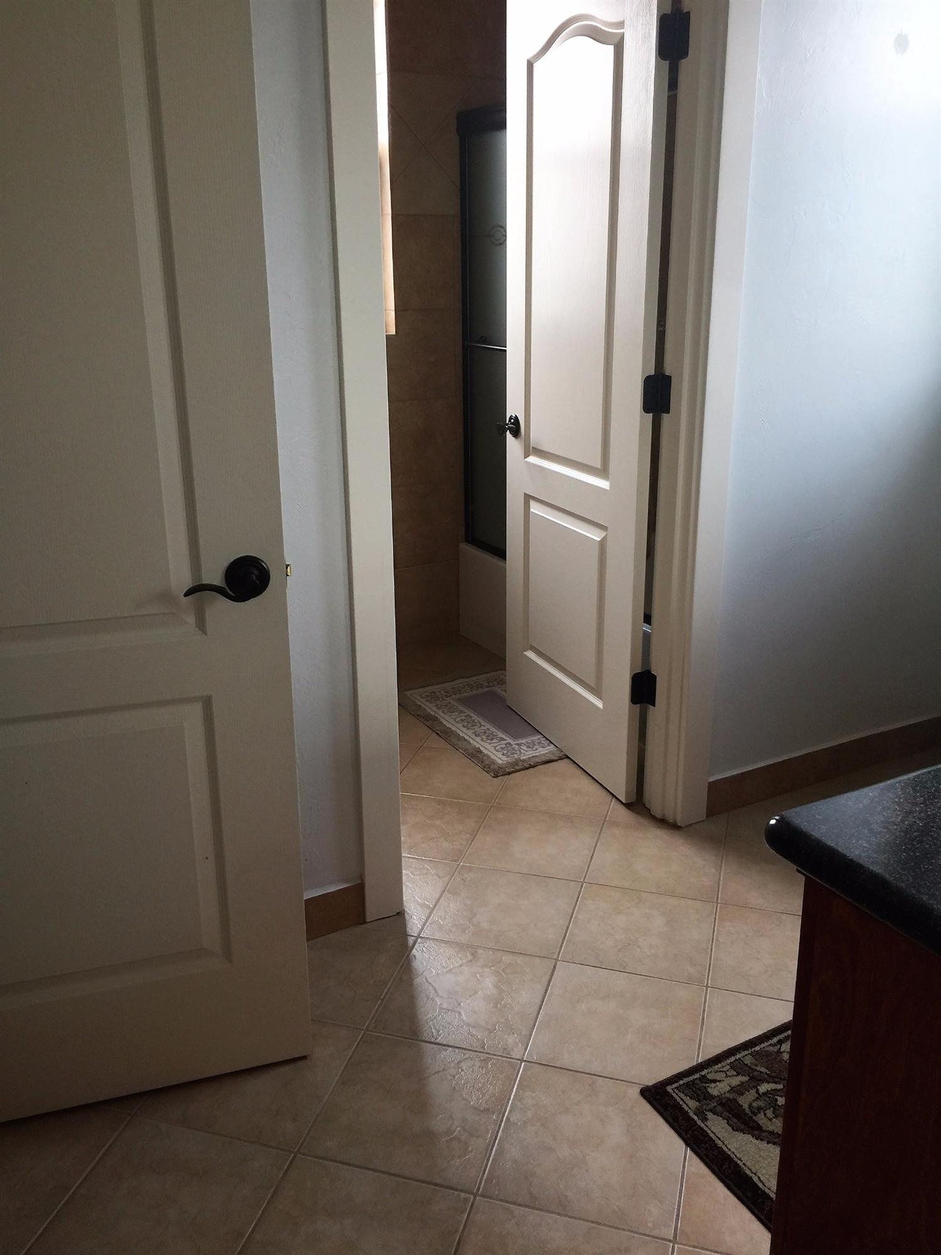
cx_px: 470
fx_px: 1051
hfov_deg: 48.2
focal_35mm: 29
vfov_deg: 61.7
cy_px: 628
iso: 32
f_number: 2.2
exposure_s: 1/30
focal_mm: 4.15
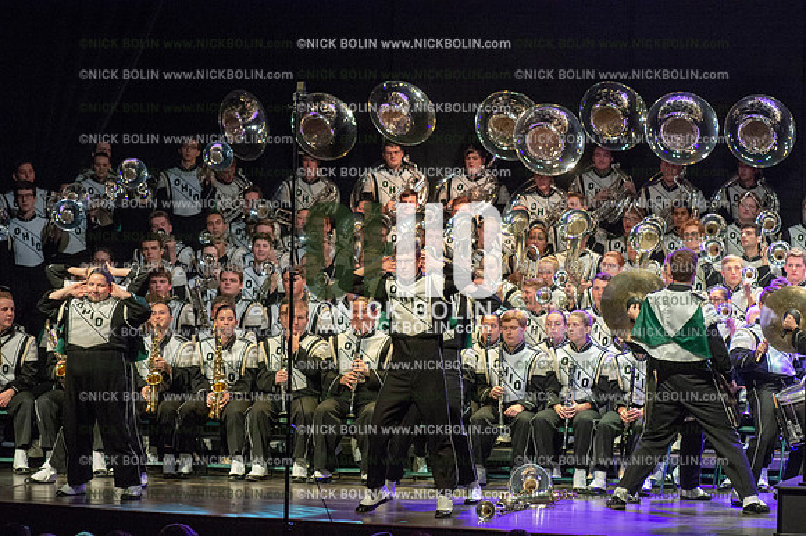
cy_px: 268
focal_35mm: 190
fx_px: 4251
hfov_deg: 10.8
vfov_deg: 7.2
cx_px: 403
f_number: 7.1
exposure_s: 1/200
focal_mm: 190
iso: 8000
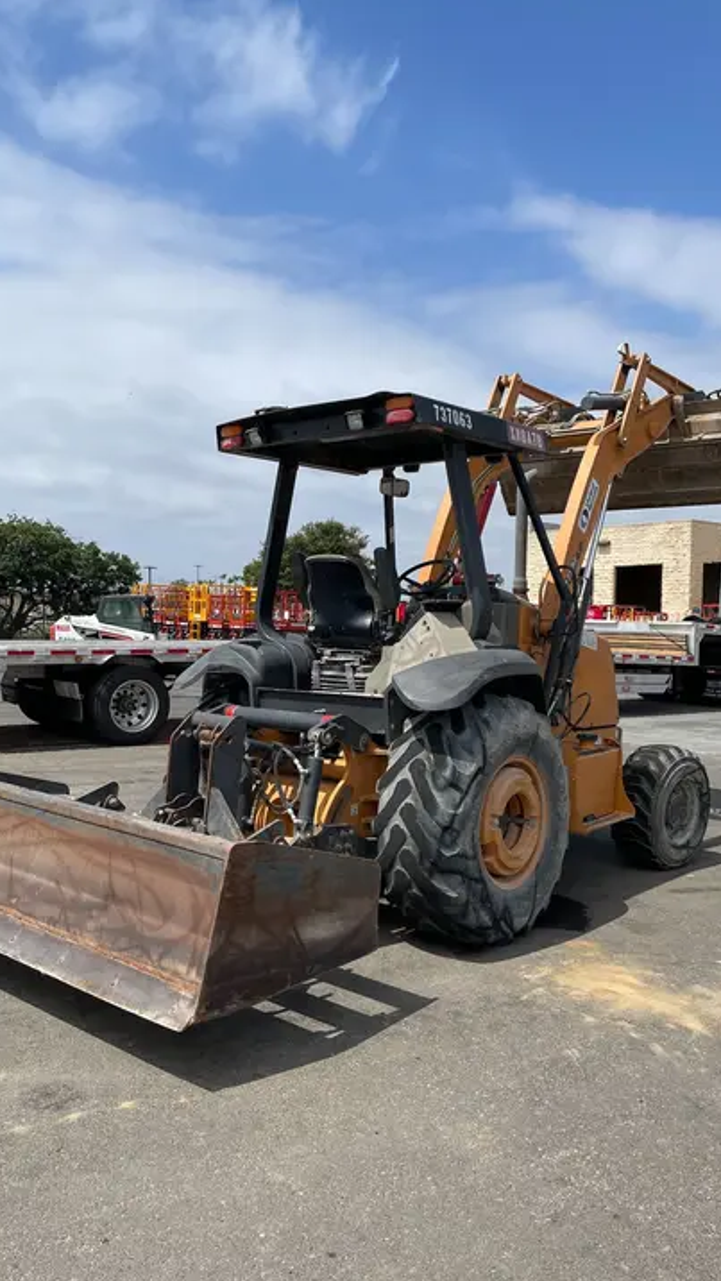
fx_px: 985
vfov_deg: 66.1
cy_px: 649
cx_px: 327
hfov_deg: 40.2
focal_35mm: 29
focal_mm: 4.2
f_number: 1.6
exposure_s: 1/6897
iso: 50
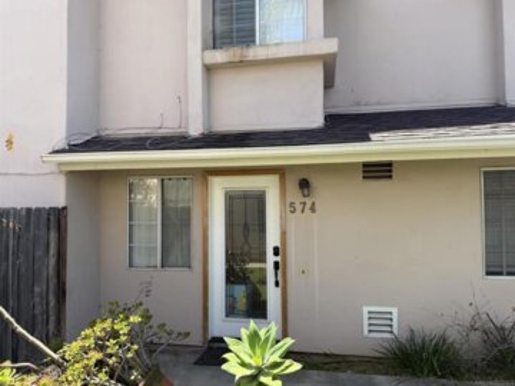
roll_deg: +0.7
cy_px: 193
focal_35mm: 24
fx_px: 357
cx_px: 258
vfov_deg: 56.8
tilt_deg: +1.2
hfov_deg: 71.6
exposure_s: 1/1250
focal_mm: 6.76
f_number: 1.78
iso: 80
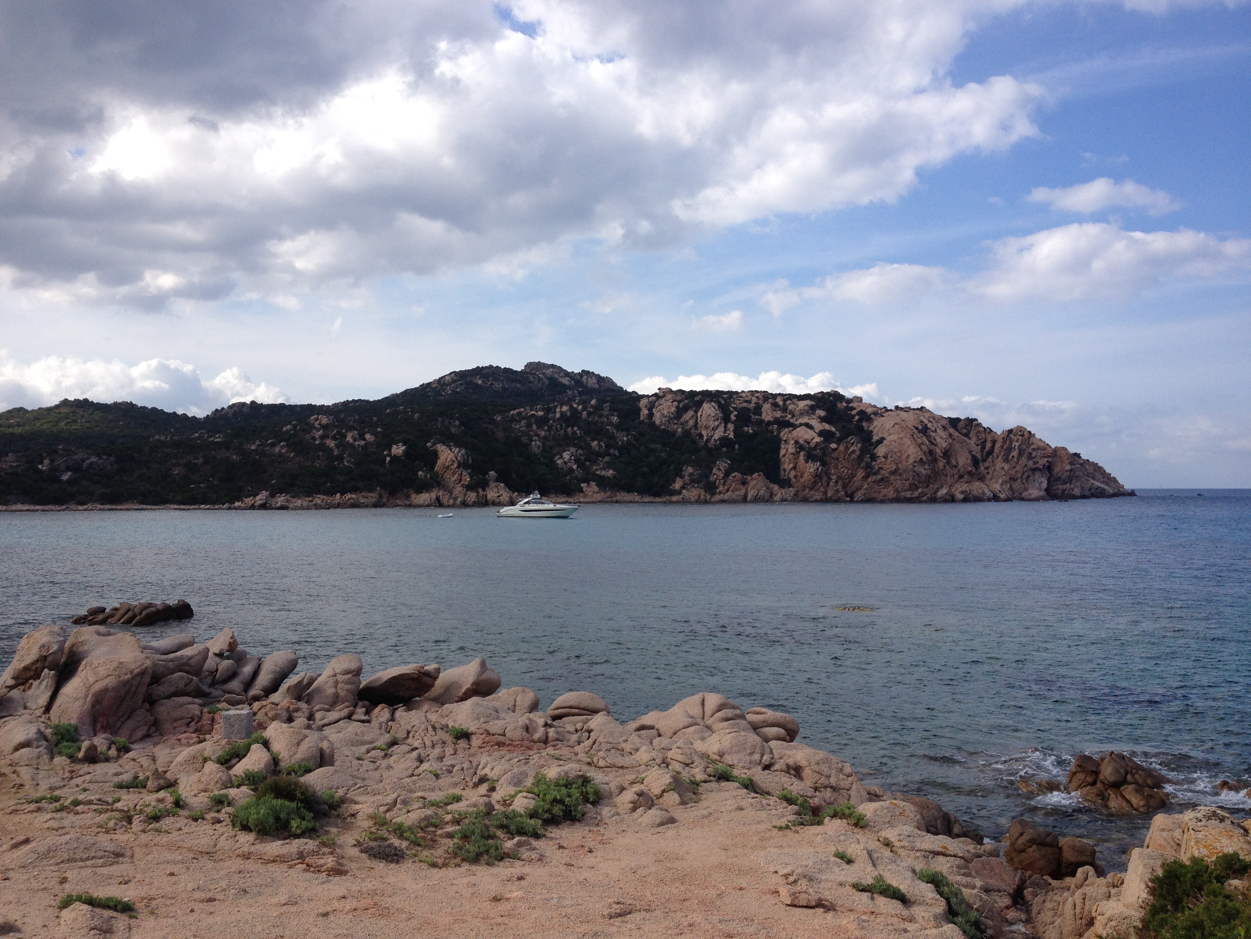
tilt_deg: -1.9
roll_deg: +0.3
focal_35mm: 35
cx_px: 626
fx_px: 1265
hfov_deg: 52.6
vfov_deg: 40.7
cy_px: 470
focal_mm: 4.28
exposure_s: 1/1577
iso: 50
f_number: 2.4
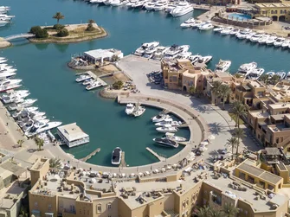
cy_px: 7
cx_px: 143
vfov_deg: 26.3
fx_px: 444
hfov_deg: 36.2
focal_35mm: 53
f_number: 2.2
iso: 100
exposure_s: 1/1600
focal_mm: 4.73
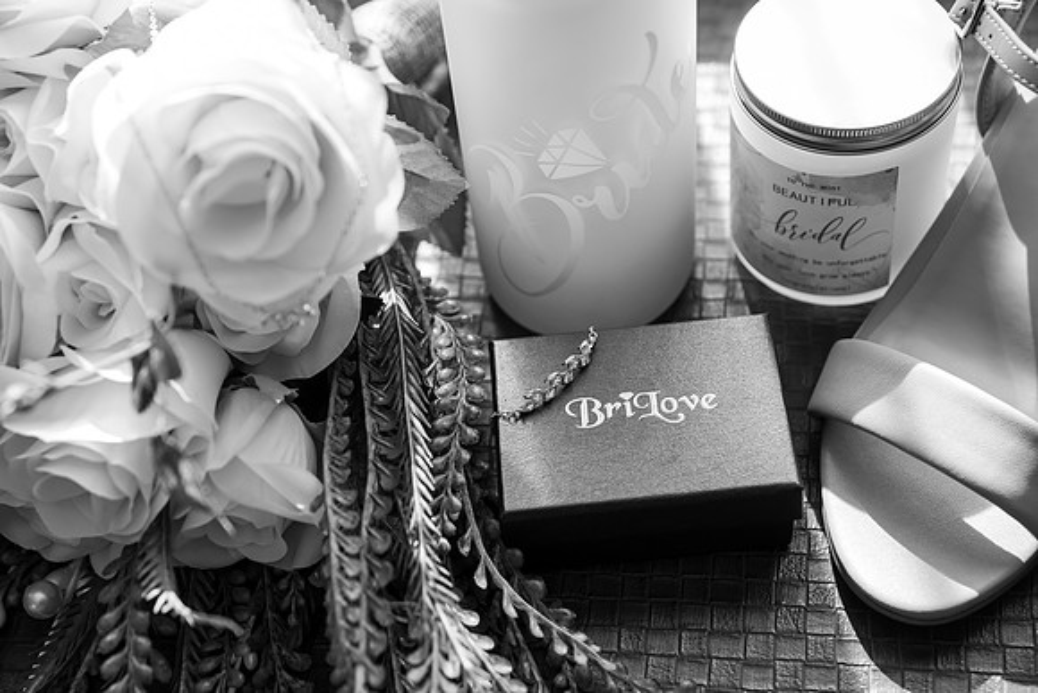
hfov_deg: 28.8
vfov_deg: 19.5
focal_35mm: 70
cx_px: 519
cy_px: 346
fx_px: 2019
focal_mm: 70
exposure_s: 1/320
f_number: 4.5
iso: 2000
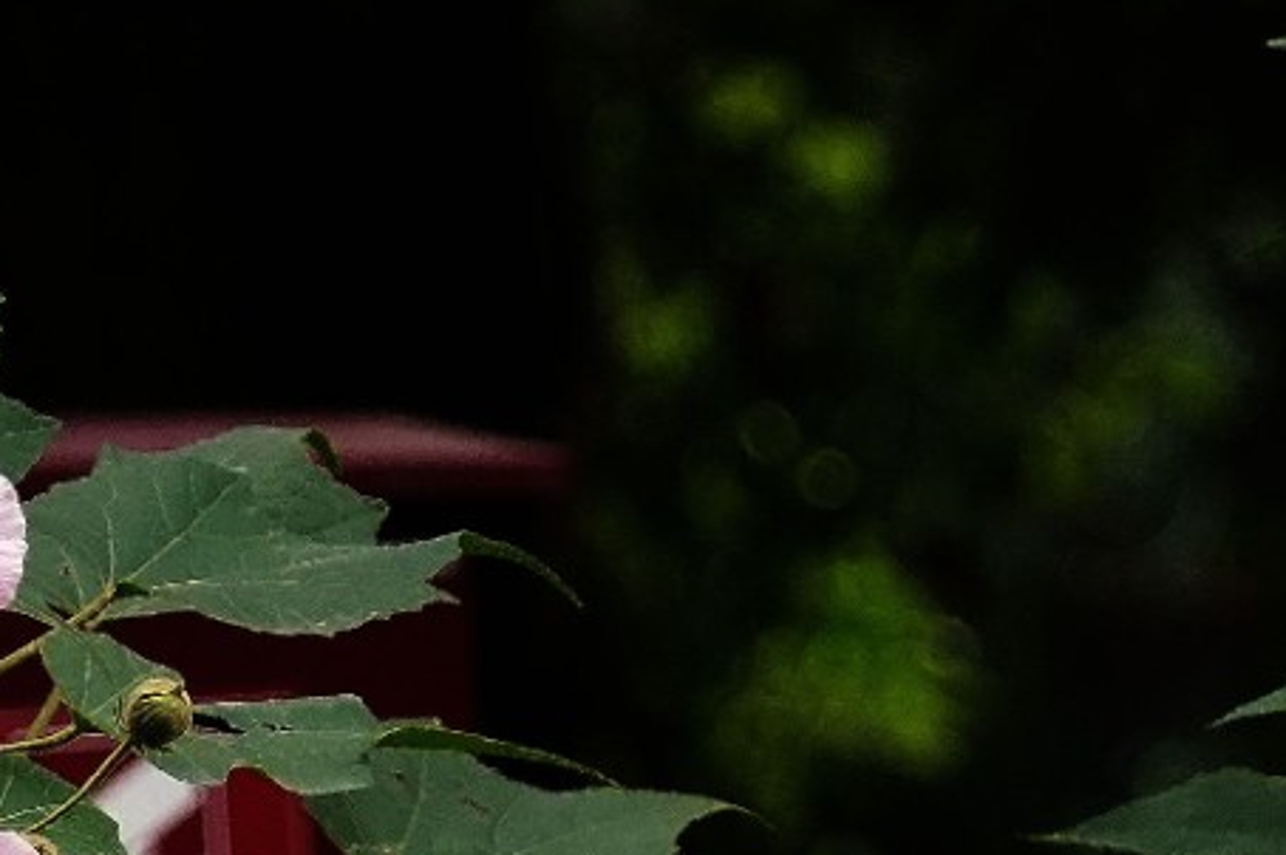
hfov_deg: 4.1
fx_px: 18062
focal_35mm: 506
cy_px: 992
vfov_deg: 2.7
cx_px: -204
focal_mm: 164
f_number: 5.6
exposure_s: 1/200
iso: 640
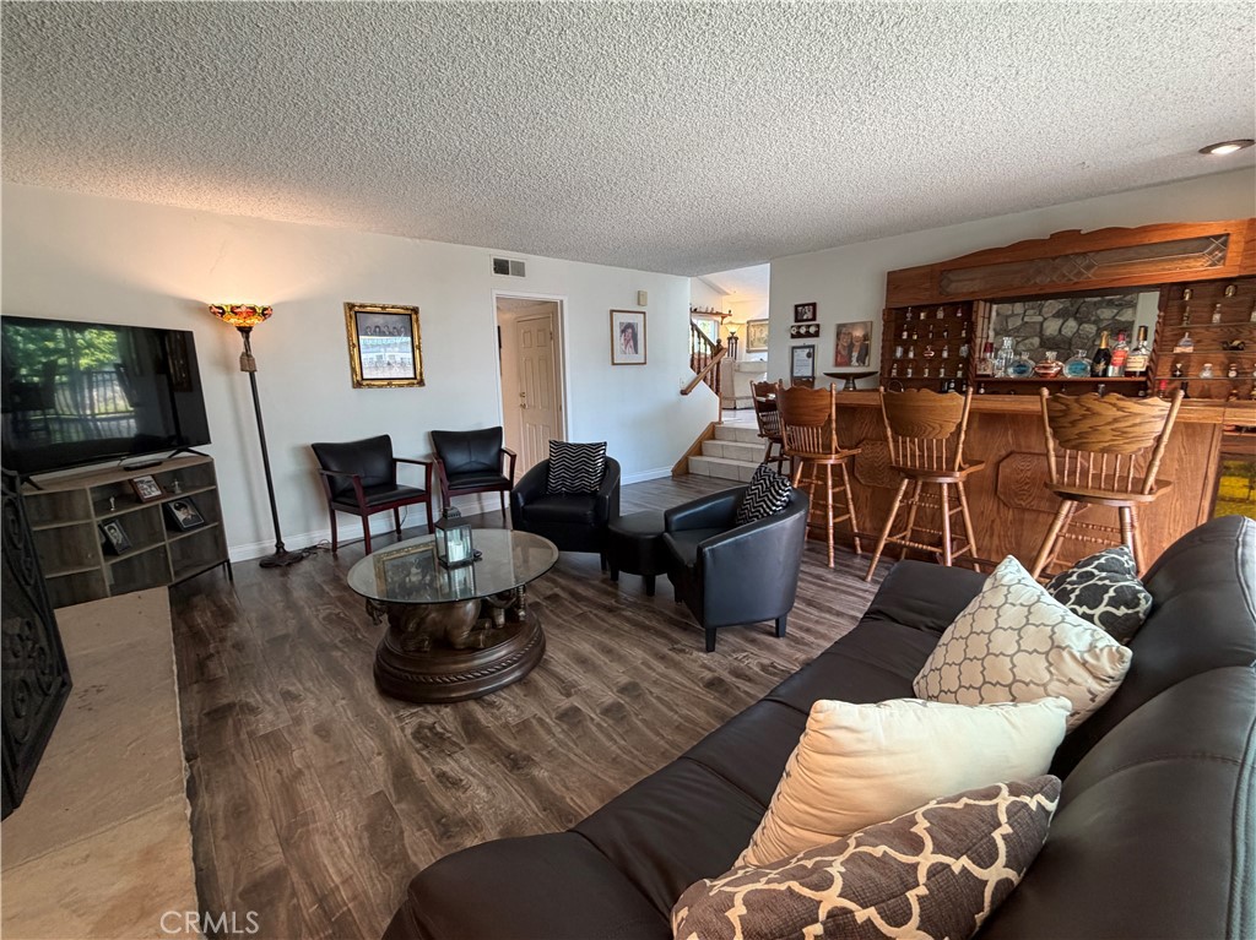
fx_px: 508
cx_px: 628
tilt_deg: -10.4
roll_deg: +2.9
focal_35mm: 14
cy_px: 470
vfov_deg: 85.6
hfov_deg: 102.1
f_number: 2.2
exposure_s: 1/60
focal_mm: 2.22
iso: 200
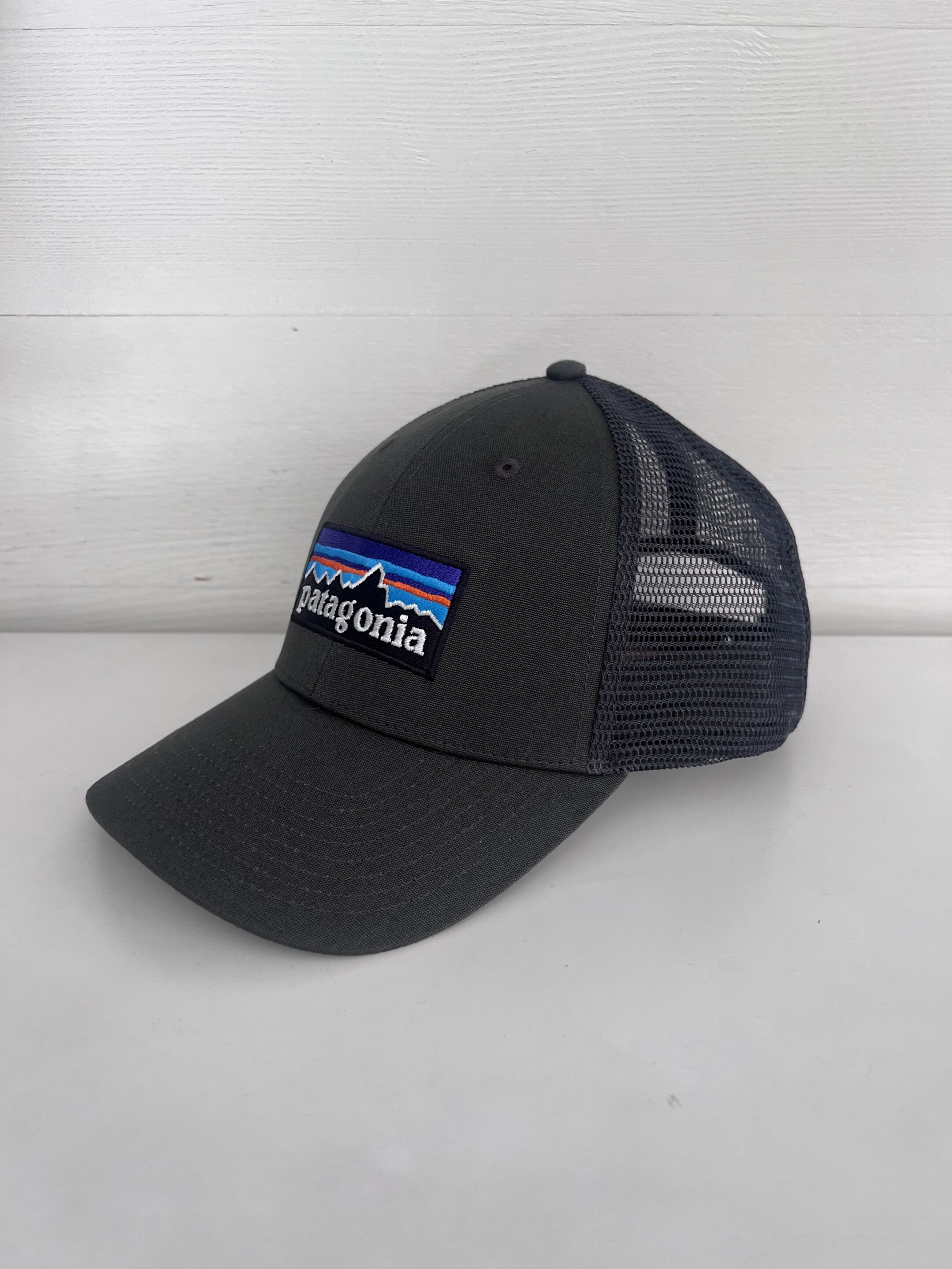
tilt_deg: -23.7
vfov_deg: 67.3
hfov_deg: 53.1
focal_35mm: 26
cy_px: 634
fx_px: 953
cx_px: 476
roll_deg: +0.1
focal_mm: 5.7
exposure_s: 1/121
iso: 100
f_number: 1.5
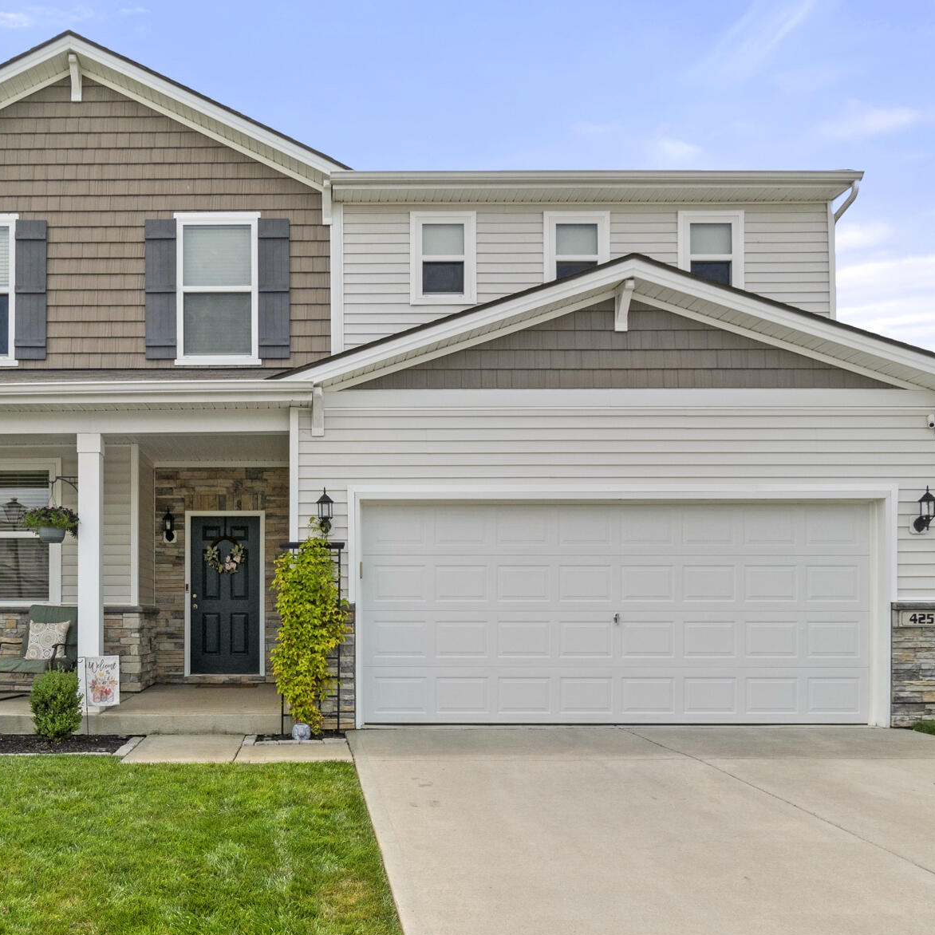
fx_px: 914
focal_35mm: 30
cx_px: 314
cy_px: 614
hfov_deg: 53.2
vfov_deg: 53.2
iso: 400
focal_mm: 11
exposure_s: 1/160
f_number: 9
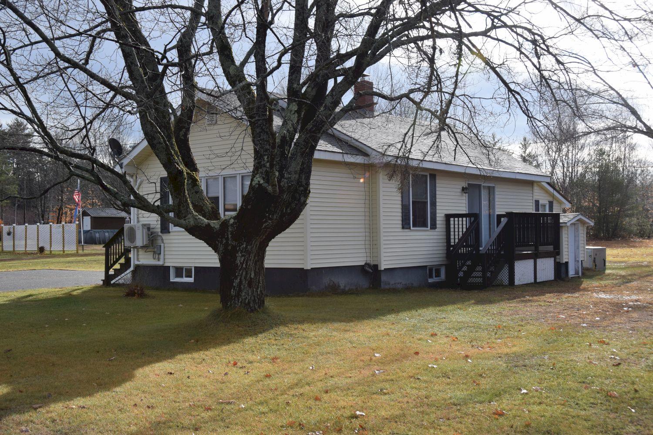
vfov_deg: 30.8
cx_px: 326
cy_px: 218
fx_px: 789
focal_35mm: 44
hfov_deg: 45.0
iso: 200
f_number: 9
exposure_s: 1/320
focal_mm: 29
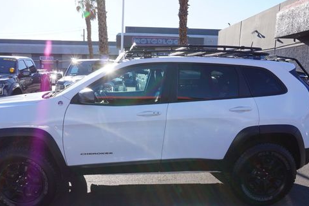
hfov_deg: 58.6
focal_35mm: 32
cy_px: 134
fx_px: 275
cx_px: 136
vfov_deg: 40.7
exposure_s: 1/80
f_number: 10
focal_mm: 16
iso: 100
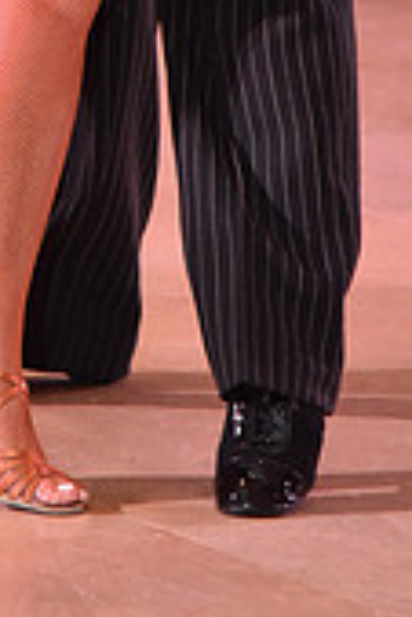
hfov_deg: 3.3
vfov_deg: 5.0
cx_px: -9
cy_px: -413
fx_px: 7041
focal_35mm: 411
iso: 2500
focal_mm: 120
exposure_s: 1/320
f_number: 5
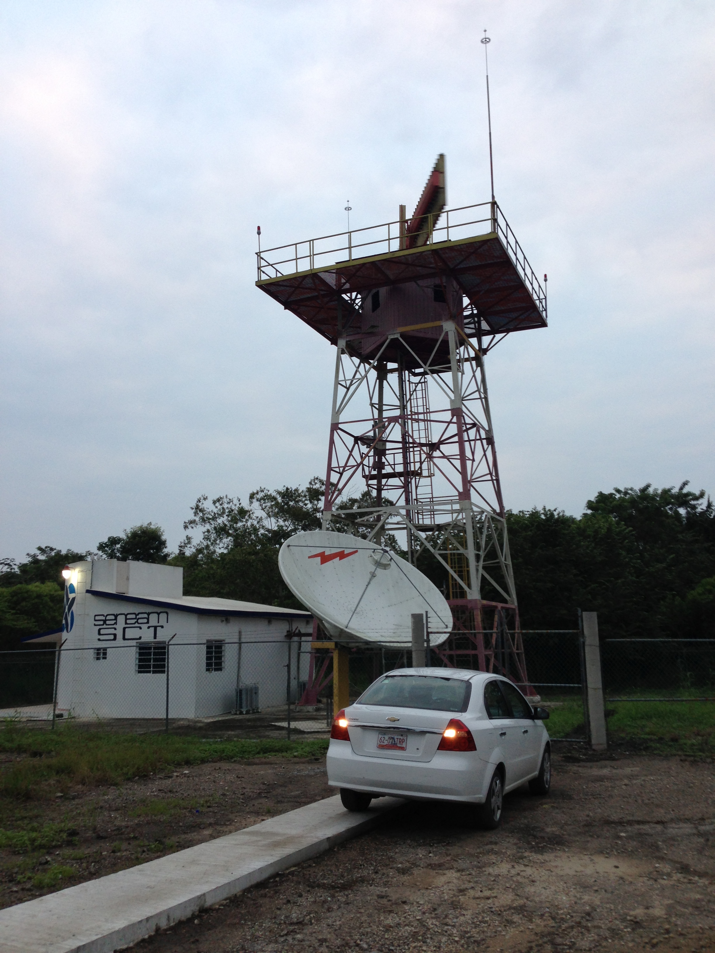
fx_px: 909
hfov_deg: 42.9
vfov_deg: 55.4
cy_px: 476
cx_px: 358
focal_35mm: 33
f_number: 2.4
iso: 64
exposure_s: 1/40
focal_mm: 4.13
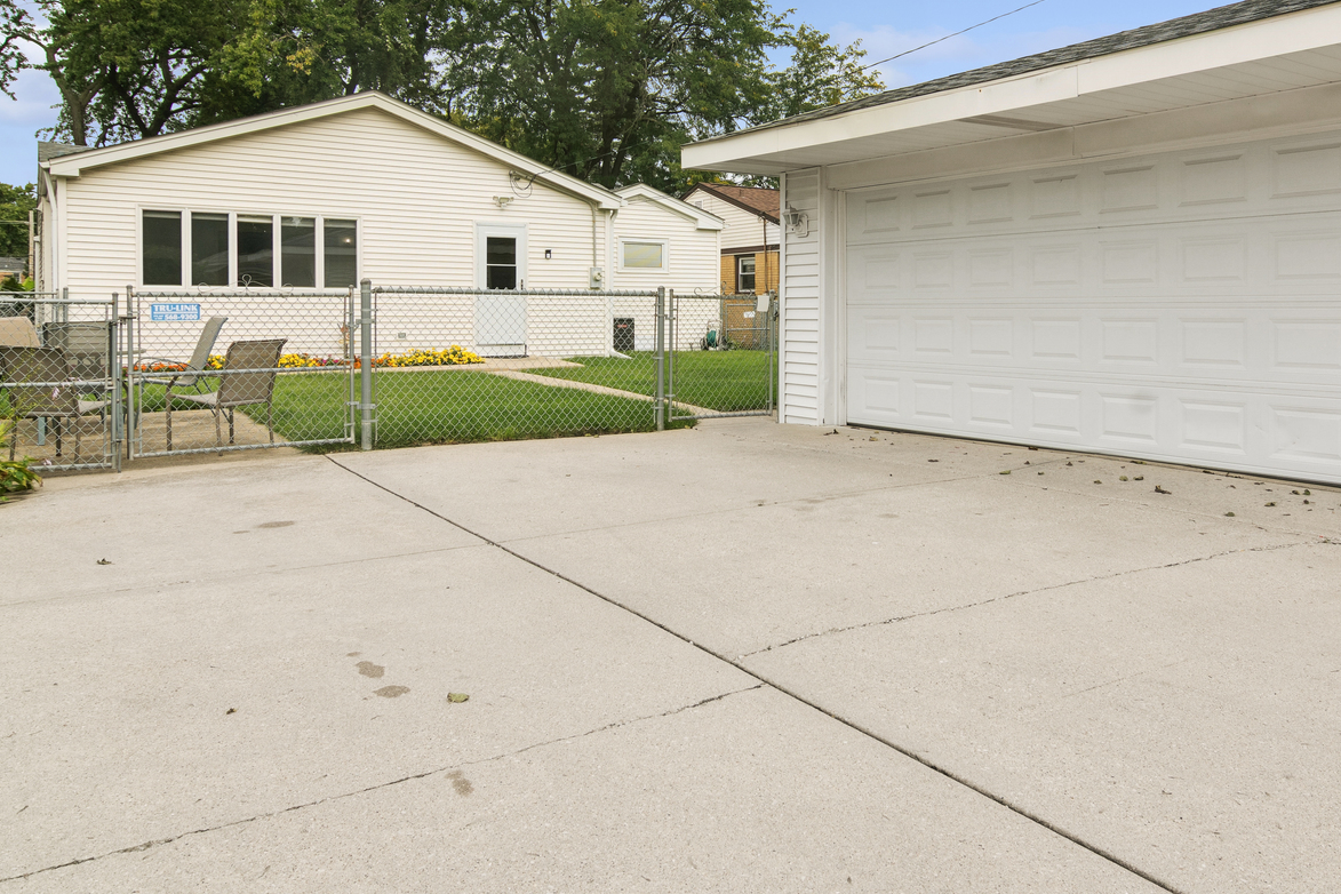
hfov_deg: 63.1
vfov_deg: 44.4
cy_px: 313
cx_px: 799
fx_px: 1080
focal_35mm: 29
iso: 200
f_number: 8
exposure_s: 1/250
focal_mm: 14
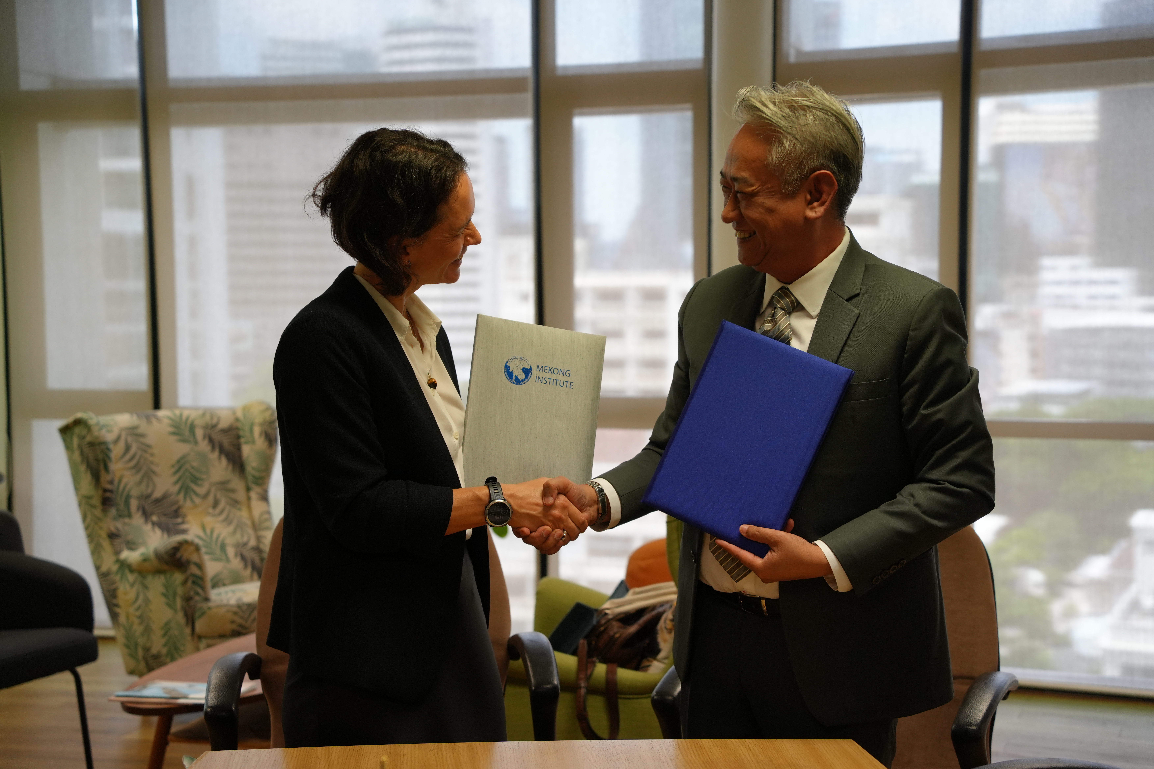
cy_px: 384
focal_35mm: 58
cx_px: 577
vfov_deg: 23.4
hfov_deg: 34.5
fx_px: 1859
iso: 1000
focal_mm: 58
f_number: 4
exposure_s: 1/160
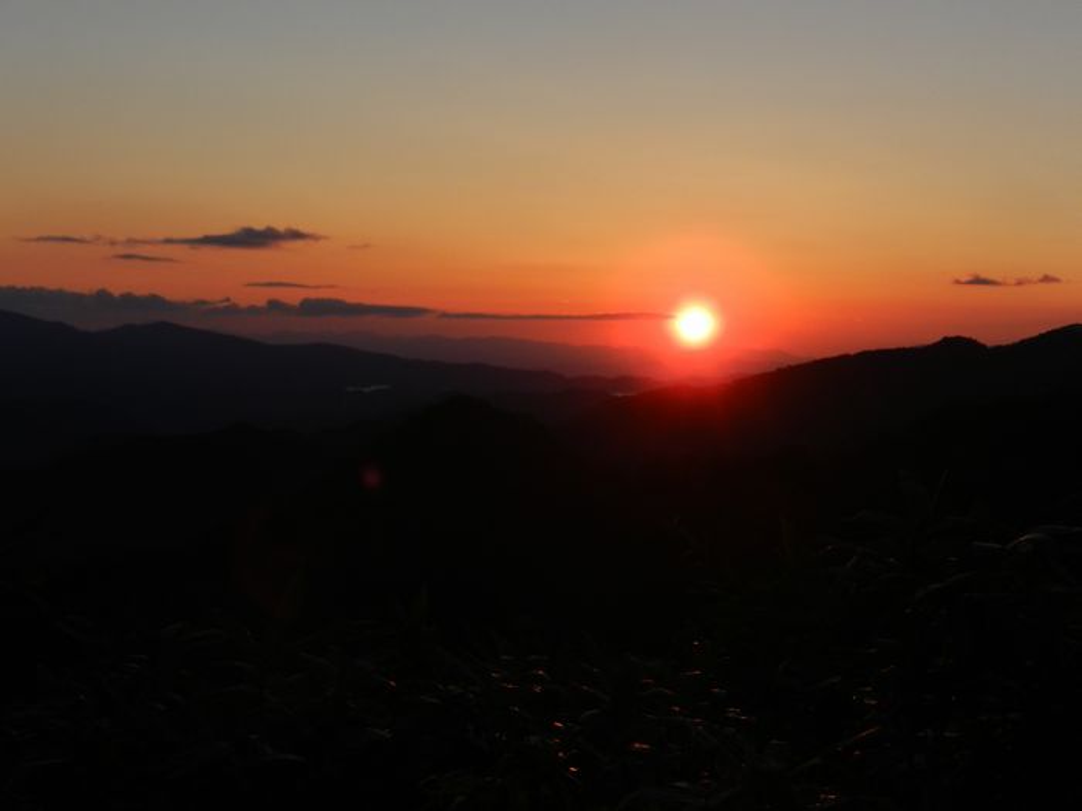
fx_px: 2125
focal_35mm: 68
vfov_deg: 21.6
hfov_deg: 28.6
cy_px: 406
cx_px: 541
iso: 200
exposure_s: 1/640
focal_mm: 12.1
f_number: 4.7
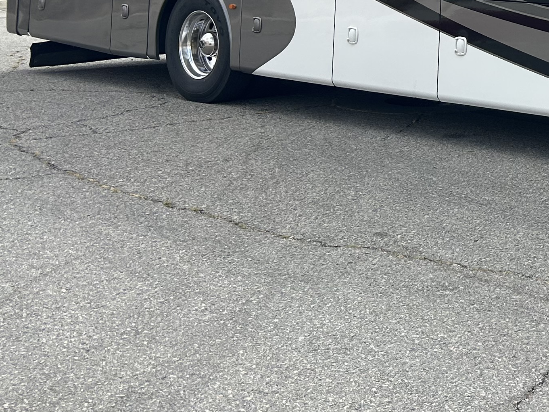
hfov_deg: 22.7
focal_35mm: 77
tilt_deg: +3.0
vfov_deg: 17.8
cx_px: 707
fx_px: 1221
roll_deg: -2.3
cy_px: -136
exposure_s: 1/2841
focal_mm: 5.7
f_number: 1.5
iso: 50
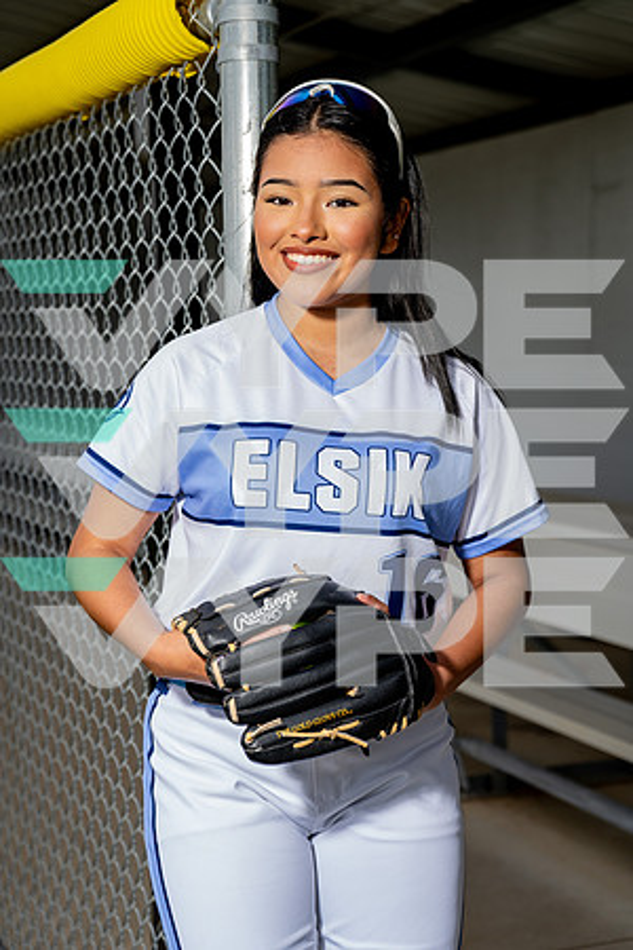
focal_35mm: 62
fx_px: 1635
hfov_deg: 21.9
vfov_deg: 32.4
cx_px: 316
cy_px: 475
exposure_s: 1/250
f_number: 4
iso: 80
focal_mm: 62
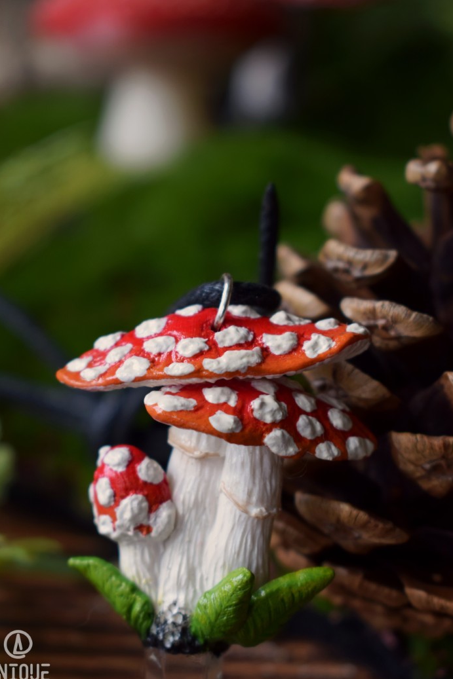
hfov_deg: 19.4
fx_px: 1322
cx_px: 219
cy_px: 367
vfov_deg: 28.8
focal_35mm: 70
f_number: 5
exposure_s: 1/100
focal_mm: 42
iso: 400
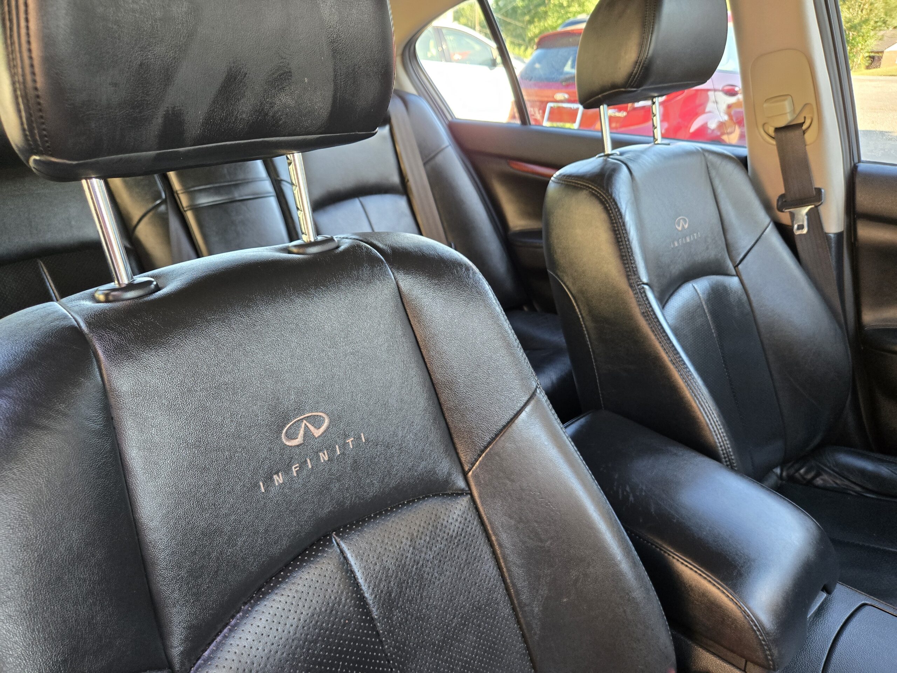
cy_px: 336
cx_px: 448
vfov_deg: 58.9
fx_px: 596
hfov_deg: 73.9
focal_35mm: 23
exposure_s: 1/180
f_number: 1.8
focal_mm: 5.4
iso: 200
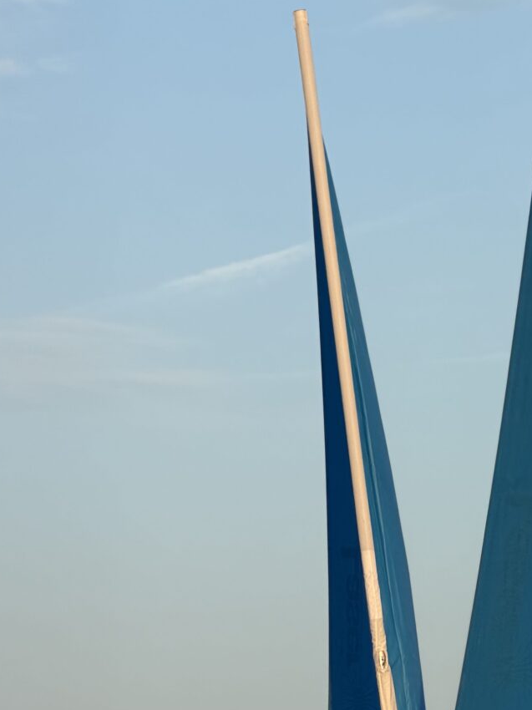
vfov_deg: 8.7
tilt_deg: +4.7
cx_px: 483
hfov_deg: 6.6
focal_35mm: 226
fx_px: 4633
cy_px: 759
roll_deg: +0.0
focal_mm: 16.89
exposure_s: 1/400
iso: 50
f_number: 2.8
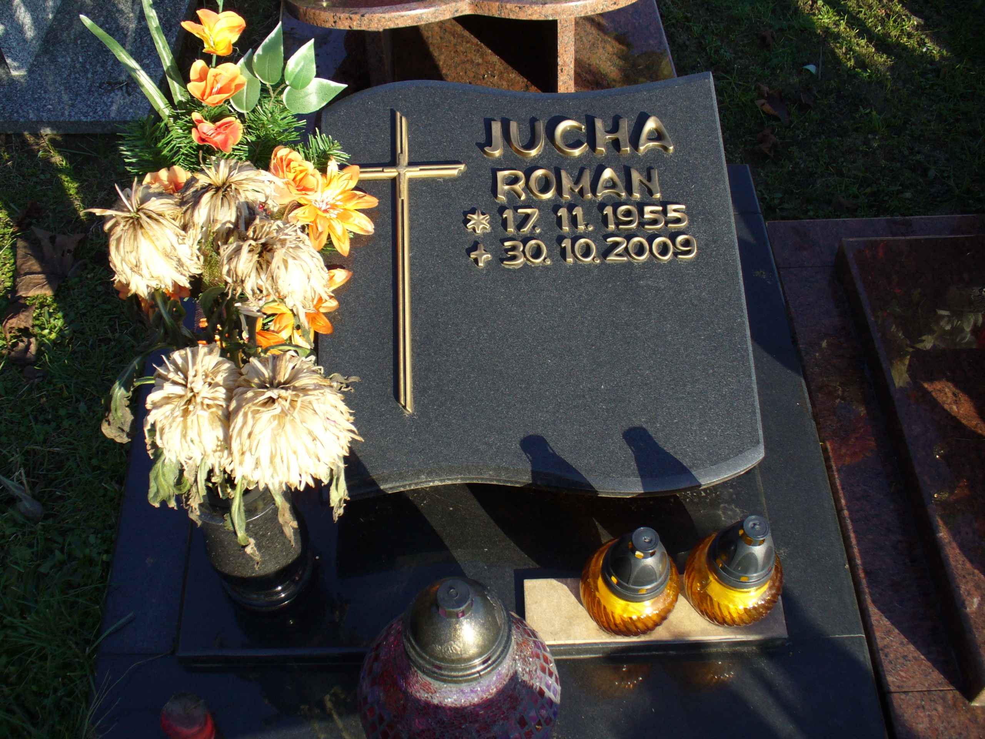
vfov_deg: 38.7
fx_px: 1053
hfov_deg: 50.1
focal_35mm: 37
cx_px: 492
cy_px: 370
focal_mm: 6.1
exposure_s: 1/400
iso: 80
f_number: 2.8
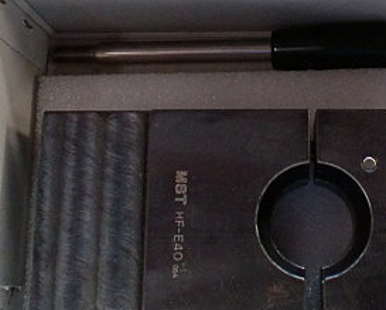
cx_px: 271
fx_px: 915
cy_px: 38
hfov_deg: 23.7
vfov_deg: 18.9
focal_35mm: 80
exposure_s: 1/60
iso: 200
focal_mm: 6.3
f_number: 3.1
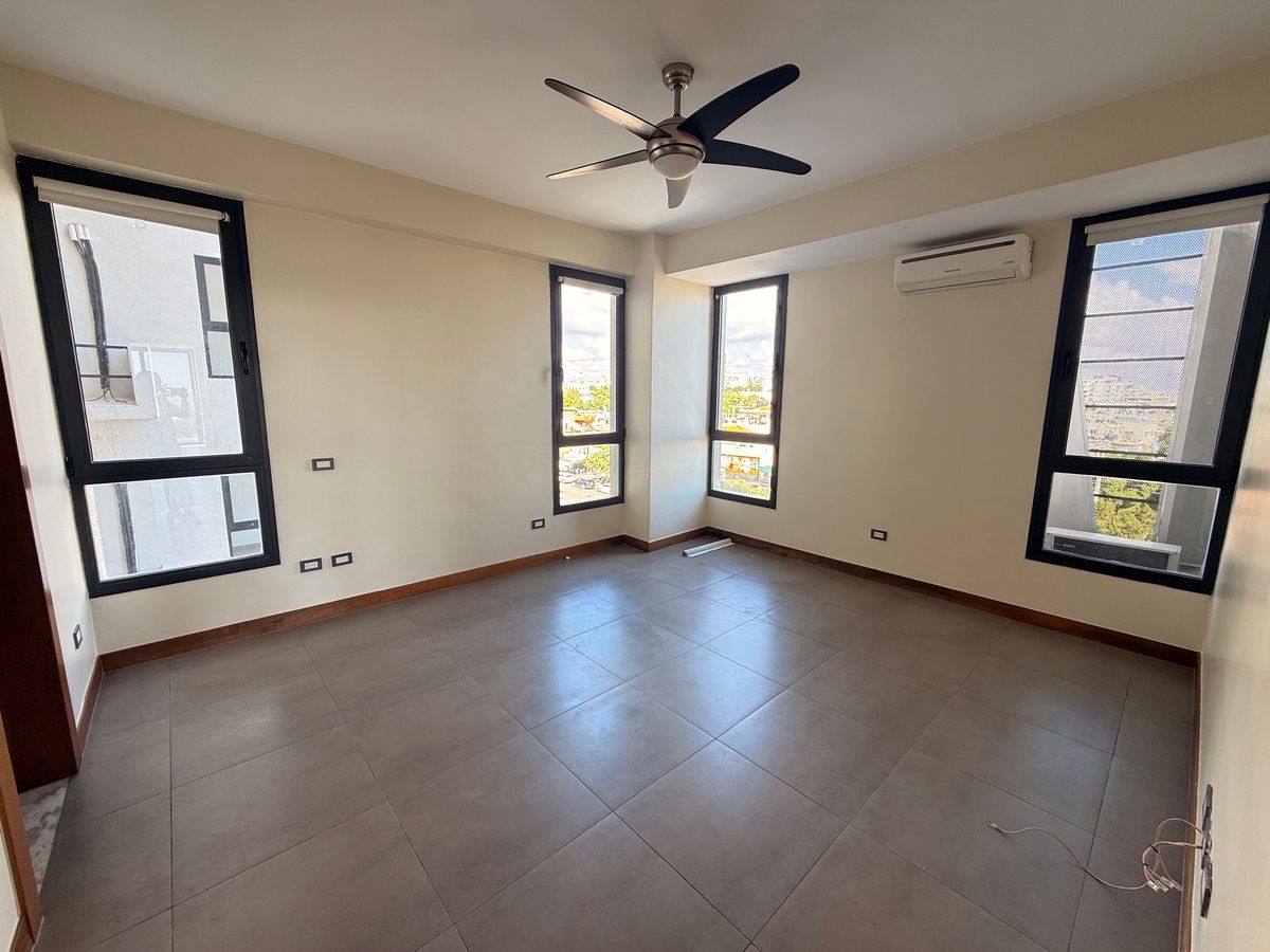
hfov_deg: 102.1
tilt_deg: -8.9
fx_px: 514
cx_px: 635
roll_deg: -0.9
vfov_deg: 85.7
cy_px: 476
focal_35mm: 14
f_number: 2.2
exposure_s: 1/101
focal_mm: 2.22
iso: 64
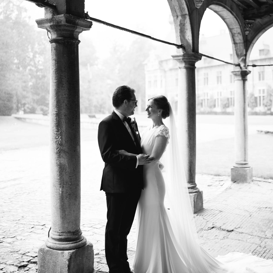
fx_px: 402
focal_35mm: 45
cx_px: 136
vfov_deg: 37.4
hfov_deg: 37.6
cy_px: 113
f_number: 1.4
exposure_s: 1/250
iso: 125
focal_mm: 35
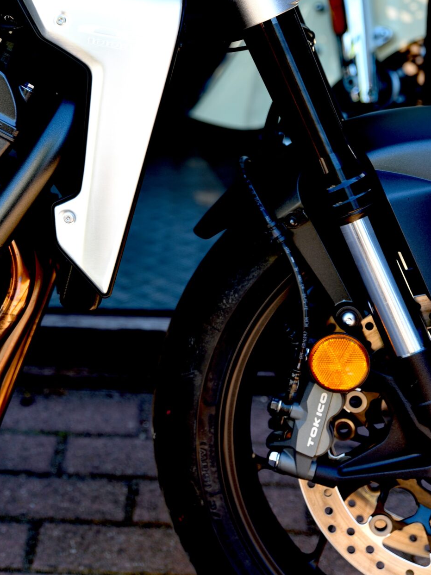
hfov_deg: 12.4
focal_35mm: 119
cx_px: 42
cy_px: 118
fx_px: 1976
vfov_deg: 16.4
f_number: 3.2
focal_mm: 60
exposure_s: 1/60
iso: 100
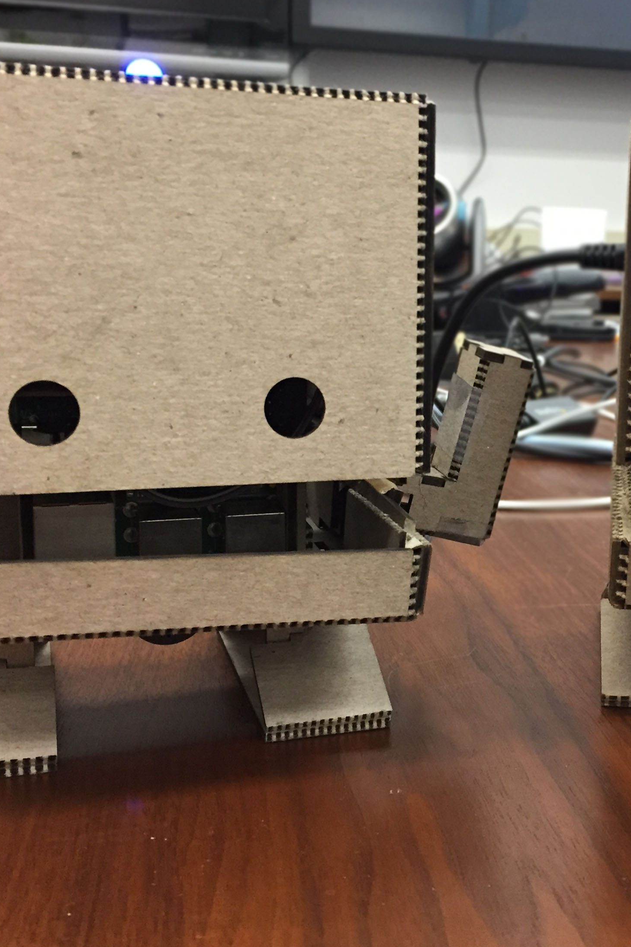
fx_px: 1183
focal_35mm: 45
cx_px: 509
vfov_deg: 43.6
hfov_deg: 29.2
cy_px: 456
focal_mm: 4.15
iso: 200
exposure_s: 1/30
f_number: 2.2
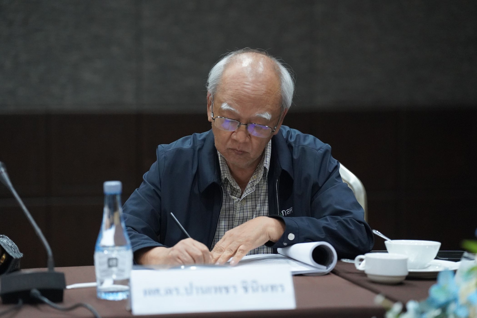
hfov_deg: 14.6
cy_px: 159
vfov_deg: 9.7
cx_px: 238
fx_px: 1868
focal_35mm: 141
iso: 10000
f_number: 3.2
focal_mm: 141
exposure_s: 1/400
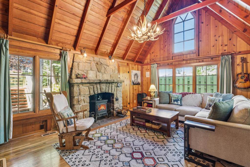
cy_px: 84
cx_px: 125
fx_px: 117
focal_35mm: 17
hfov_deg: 93.9
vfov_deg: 71.1
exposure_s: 3.2
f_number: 13
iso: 100
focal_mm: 16.8
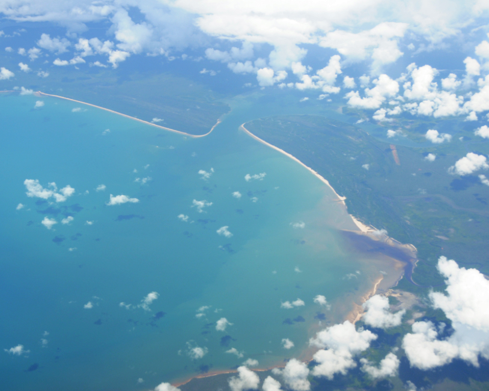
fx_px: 775
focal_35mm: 54
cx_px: 239
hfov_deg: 35.0
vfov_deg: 28.3
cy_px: 198
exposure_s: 1/1250
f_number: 7.1
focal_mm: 31
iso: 250
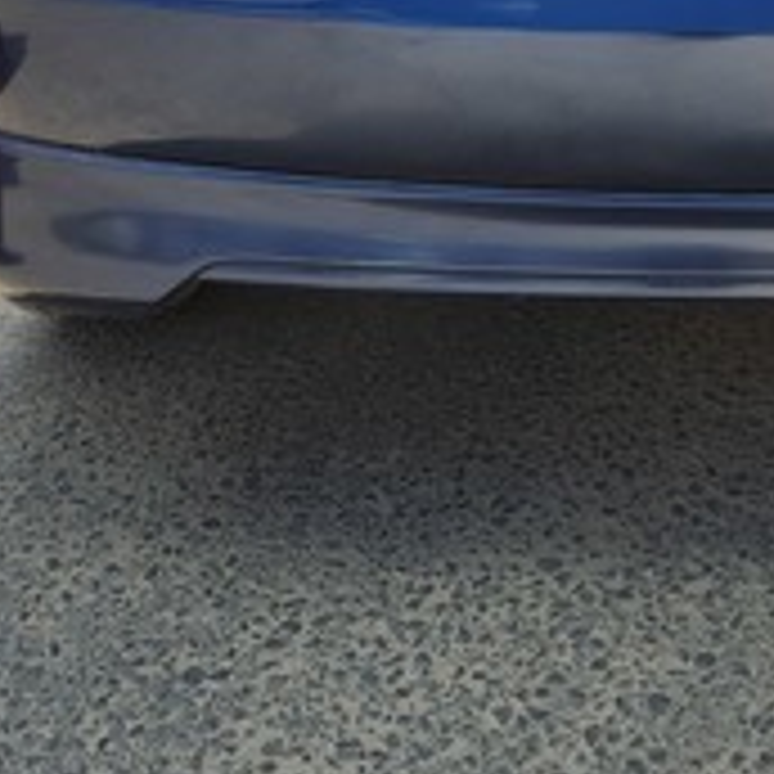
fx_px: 1796
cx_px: 724
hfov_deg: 23.5
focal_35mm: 71
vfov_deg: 21.8
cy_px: -243
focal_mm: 5.4
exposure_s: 1/1117
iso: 20
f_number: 1.8
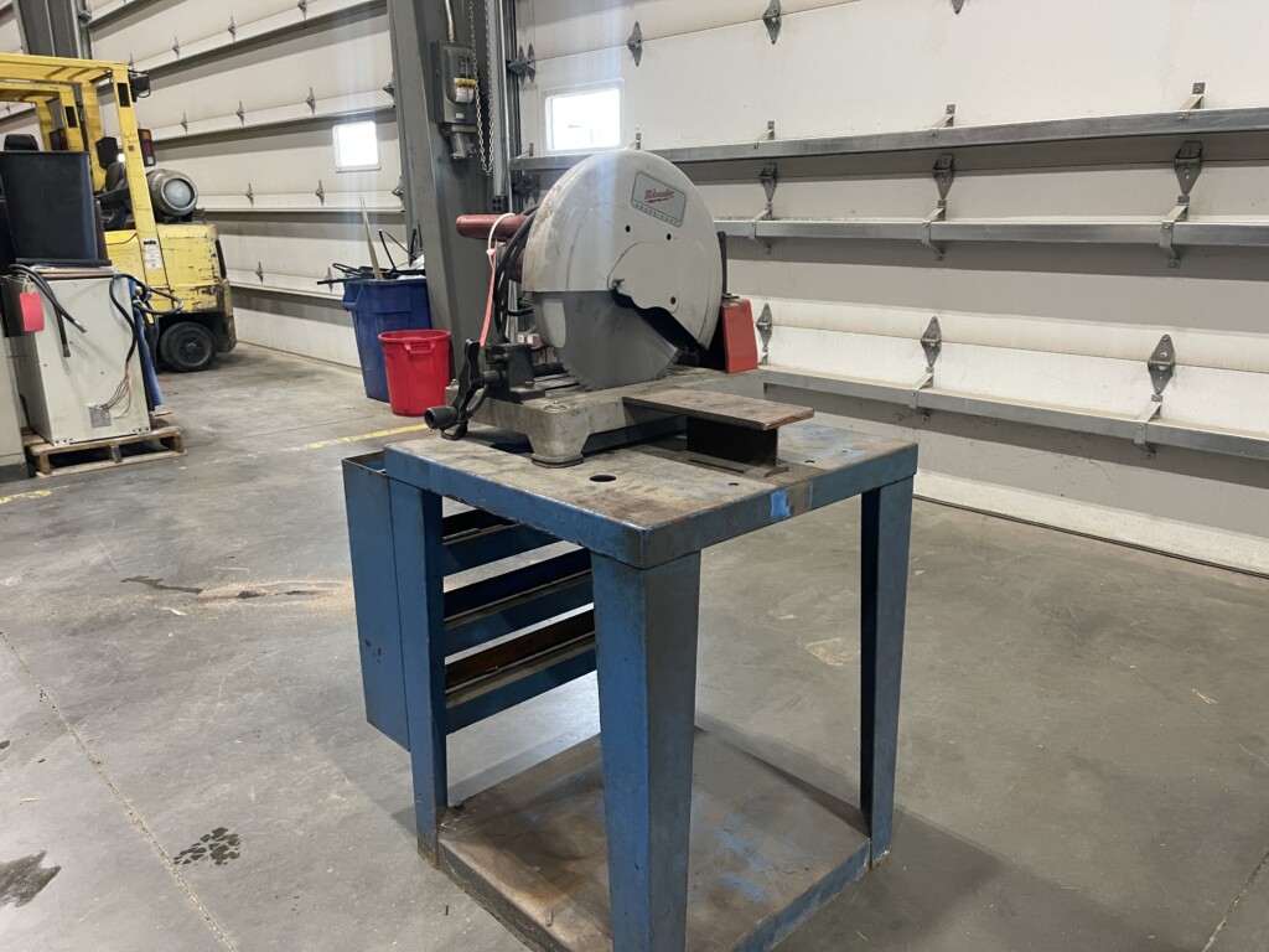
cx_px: 634
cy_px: 476
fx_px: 916
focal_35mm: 25
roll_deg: +0.7
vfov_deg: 54.9
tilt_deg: -14.2
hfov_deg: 69.4
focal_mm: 5.1
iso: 400
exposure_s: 1/60
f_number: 1.6
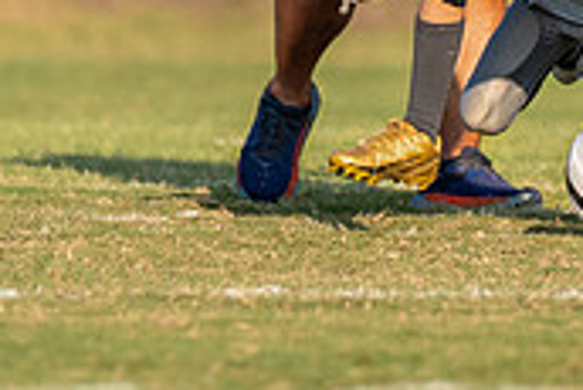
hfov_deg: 1.5
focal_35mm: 1352
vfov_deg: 1.0
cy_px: -127
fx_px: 21913
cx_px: 591
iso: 320
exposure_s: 1/5000
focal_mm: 200
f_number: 2.8
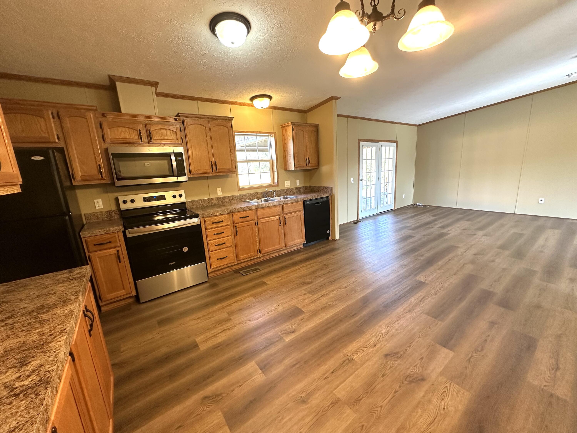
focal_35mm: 14
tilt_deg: -12.1
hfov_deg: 102.1
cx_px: 288
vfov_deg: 85.7
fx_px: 233
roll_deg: +2.9
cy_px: 216
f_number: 2.2
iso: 160
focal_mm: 2.22
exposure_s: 1/60
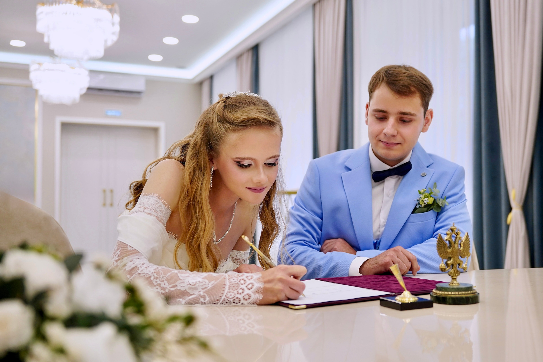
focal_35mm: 32
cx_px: 272
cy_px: 181
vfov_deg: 40.5
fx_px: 490
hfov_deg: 58.0
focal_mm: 32.5
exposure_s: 1/200
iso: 500
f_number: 2.8
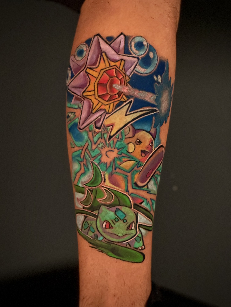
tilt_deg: -7.7
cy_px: 154
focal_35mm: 77
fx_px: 685
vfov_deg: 25.3
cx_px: 116
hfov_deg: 19.1
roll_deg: +0.5
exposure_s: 1/30
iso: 1600
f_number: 2.8
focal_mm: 9
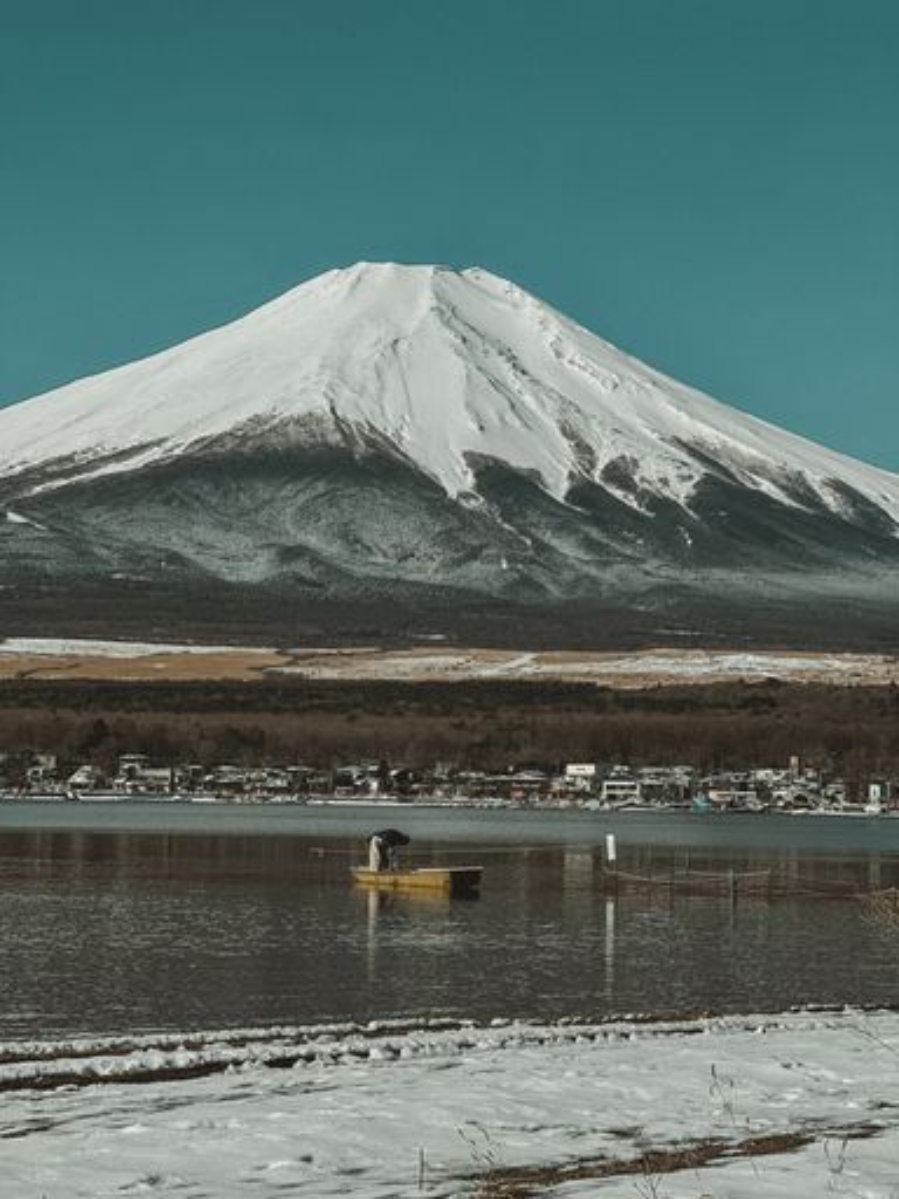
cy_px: 600
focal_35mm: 77
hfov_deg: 19.1
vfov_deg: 25.3
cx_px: 450
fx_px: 2666
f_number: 2.8
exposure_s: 1/2500
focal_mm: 9
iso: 32
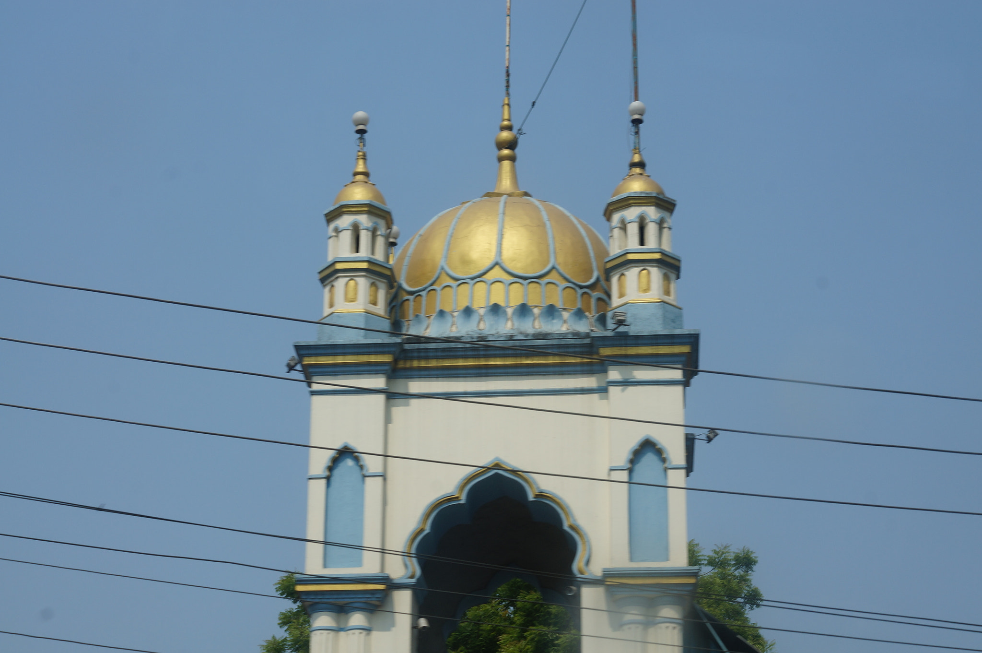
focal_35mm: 82
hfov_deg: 24.6
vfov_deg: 16.5
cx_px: 491
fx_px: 2248
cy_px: 326
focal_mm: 55
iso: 100
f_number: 13
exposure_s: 1/250
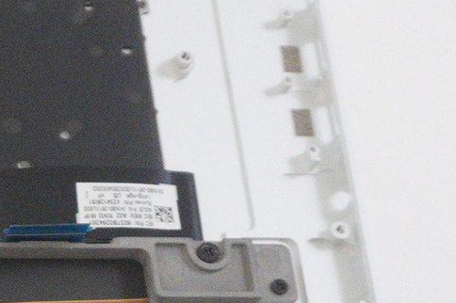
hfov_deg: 11.7
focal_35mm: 155
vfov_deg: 8.6
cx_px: -502
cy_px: 445
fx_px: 1962
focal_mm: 20
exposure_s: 1/250
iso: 5000
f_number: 5.6
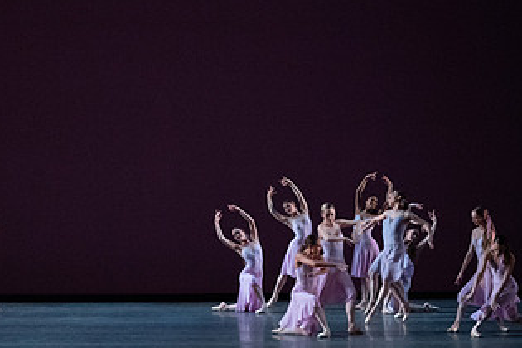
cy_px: 158
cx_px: 143
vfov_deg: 10.6
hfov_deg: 15.8
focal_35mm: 129
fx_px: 1870
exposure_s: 1/400
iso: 12800
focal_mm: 70
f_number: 9
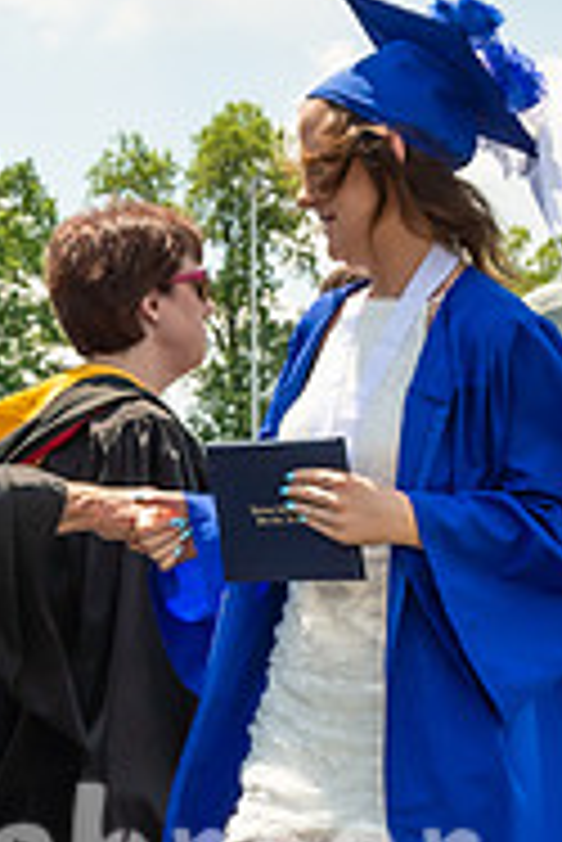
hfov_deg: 9.4
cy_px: 725
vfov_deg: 13.9
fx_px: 3412
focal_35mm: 146
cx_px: 220
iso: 200
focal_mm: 27
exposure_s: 1/800
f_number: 7.1
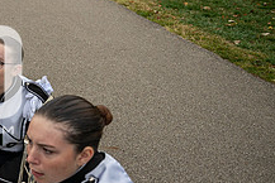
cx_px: -74
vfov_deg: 21.3
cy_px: 85
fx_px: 489
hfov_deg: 26.9
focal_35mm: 64
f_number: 2.8
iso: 200
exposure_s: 1/500
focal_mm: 24
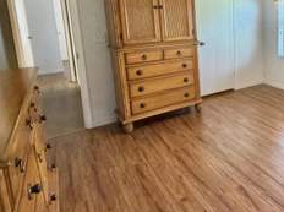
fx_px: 237
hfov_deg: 53.1
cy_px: 53
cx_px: 262
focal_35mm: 29
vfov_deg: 46.4
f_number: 2.2
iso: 200
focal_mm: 2.22
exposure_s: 1/60
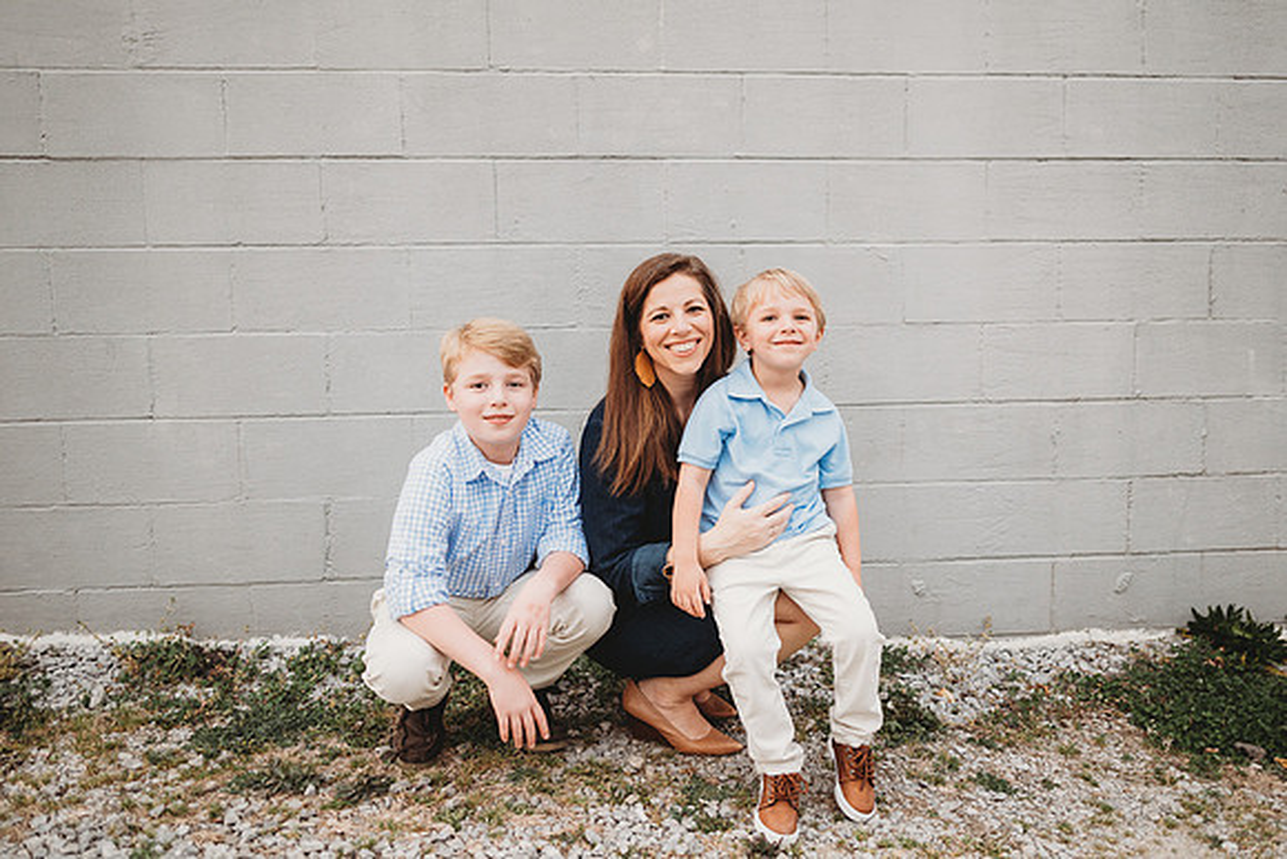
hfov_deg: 69.3
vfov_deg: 49.5
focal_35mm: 26
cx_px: 683
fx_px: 930
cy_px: 414
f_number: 2.5
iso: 320
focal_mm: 24
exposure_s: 1/250
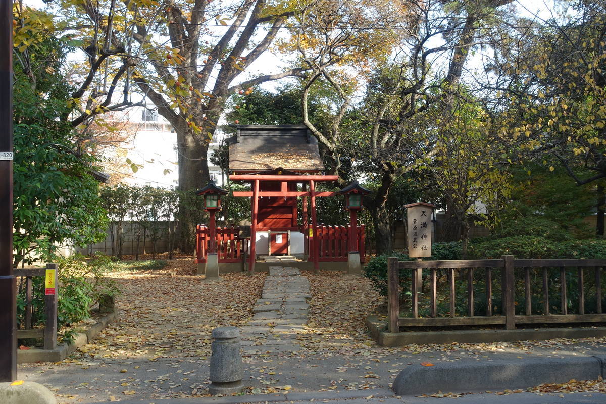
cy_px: 202
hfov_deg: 51.9
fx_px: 623
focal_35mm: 37
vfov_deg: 35.9
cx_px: 303
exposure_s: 1/125
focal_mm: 13.72
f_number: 4
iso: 125
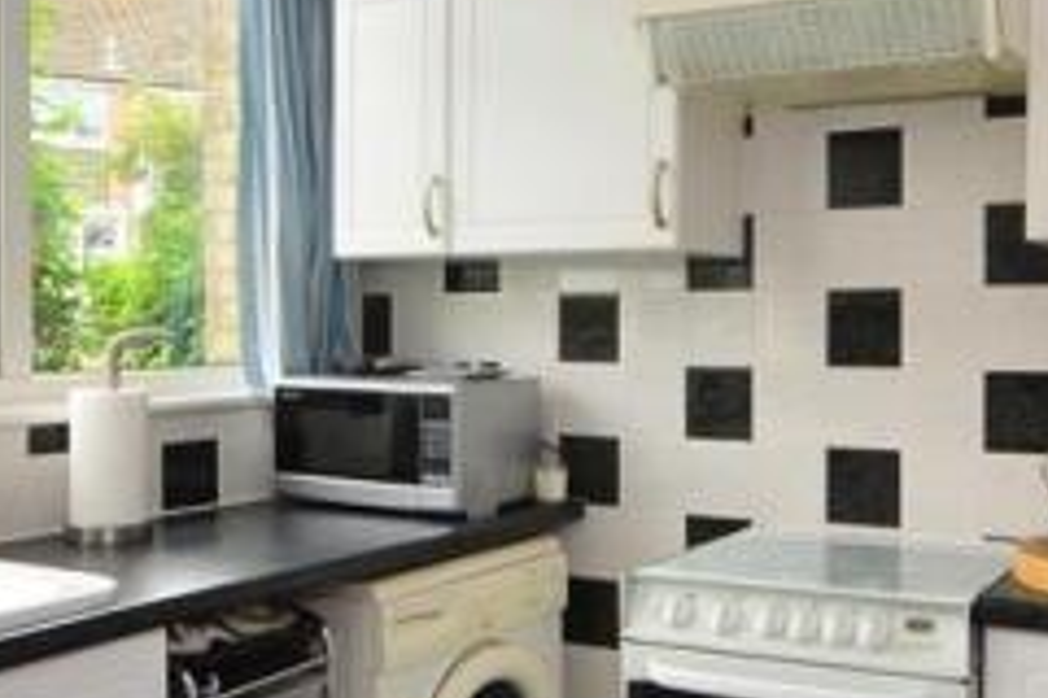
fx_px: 1193
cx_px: 607
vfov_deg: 32.6
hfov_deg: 47.2
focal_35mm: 41
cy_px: 325
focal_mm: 10
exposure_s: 1/8
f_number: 11
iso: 200
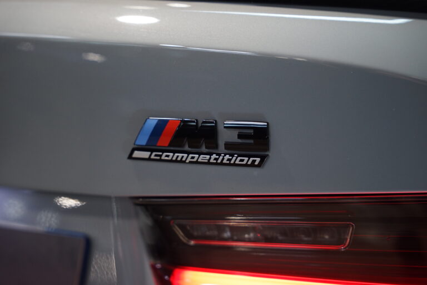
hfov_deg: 28.8
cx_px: 214
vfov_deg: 19.5
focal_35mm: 70
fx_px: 830
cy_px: 142
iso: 1000
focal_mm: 70
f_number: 2.8
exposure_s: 1/80
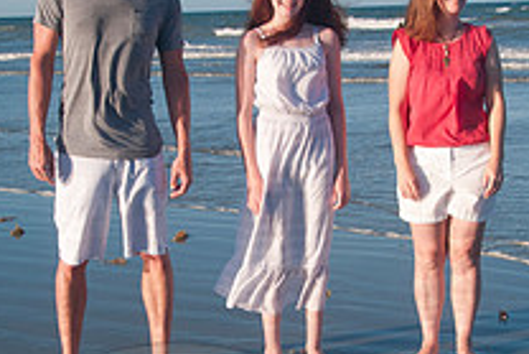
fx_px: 1382
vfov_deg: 14.5
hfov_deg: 21.7
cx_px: 286
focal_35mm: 94
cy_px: 262
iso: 100
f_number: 10
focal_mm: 29
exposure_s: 1/250
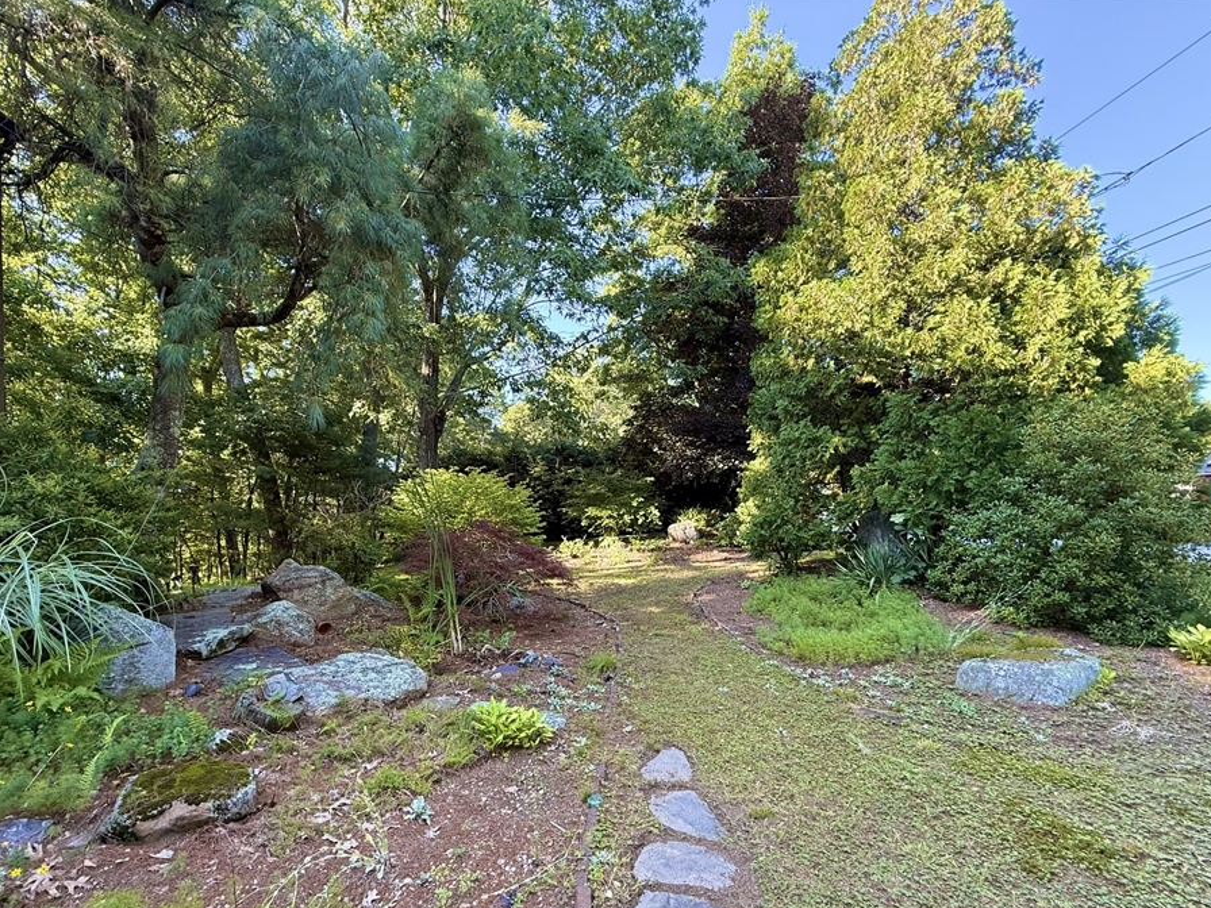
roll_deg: -0.2
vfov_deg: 77.7
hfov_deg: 94.3
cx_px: 561
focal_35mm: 16
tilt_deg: +0.3
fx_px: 560
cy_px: 512
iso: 100
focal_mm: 2.22
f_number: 2.2
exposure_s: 1/99
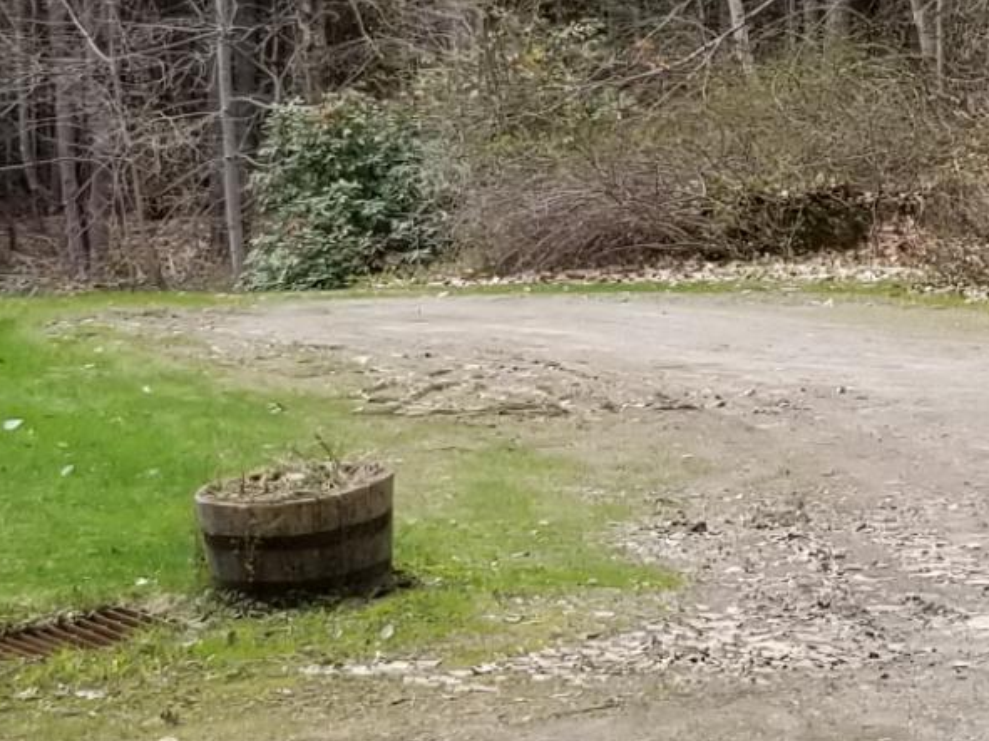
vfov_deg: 11.2
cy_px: 326
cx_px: 957
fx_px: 3771
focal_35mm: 132
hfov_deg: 14.7
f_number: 1.7
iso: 50
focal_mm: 4.25
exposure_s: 1/1412
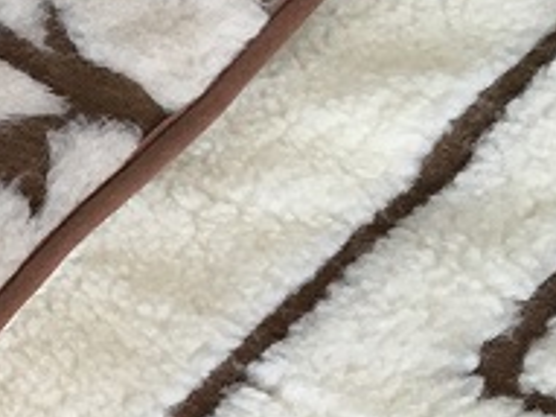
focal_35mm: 152
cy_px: 583
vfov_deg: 9.5
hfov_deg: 12.0
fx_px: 2440
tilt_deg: -48.0
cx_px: -431
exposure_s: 1/33
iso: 125
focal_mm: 4.15
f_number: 2.2
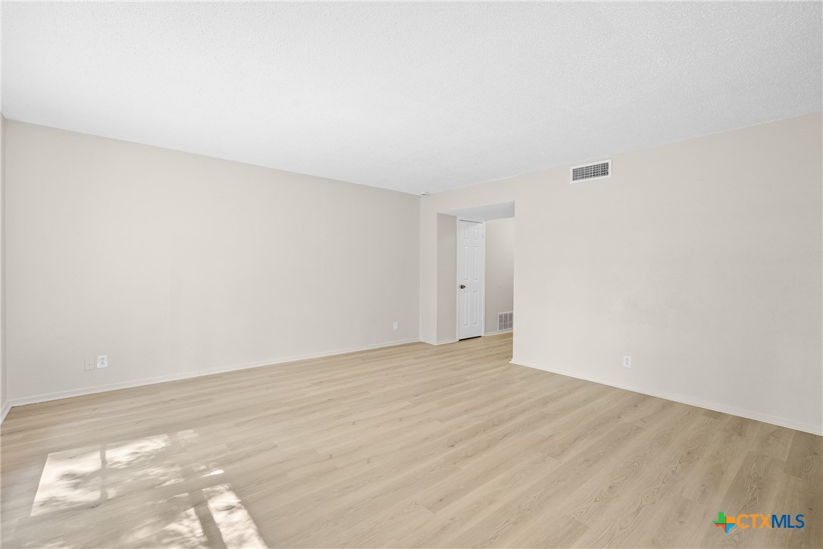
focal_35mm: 16
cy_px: 274
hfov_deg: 96.7
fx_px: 366
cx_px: 412
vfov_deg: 73.7
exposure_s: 1.3
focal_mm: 16
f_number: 9
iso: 400
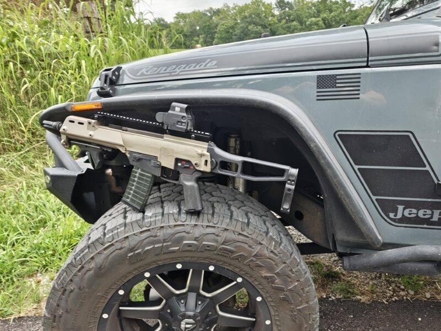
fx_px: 306
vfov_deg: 56.8
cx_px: 220
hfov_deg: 71.6
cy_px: 166
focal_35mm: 24
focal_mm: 5.41
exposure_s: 1/120
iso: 594
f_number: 1.8
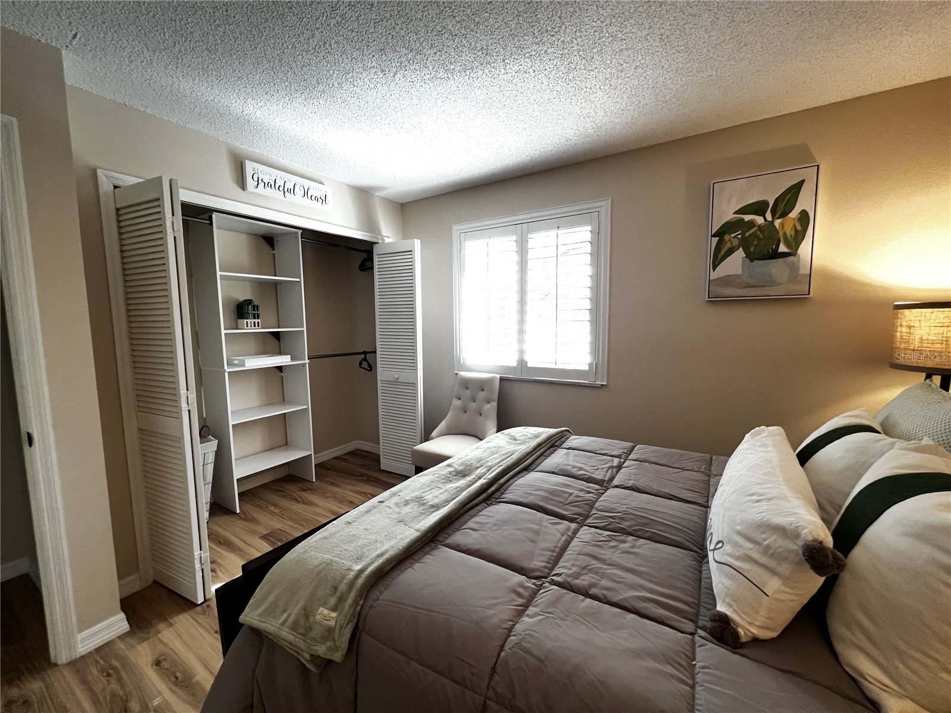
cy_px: 356
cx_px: 476
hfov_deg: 106.2
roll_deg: +0.7
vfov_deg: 89.9
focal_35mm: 13
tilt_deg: -5.0
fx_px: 357
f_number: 1.8
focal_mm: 1.57
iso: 400
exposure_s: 1/60
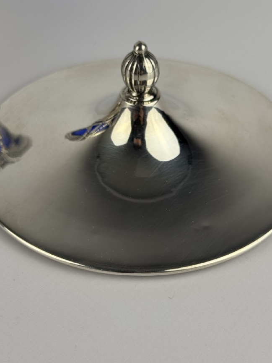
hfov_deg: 20.7
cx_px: 144
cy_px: 165
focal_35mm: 71
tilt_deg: -40.7
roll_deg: -0.7
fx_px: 744
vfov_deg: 27.4
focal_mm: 6.76
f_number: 1.78
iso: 64
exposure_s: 1/731
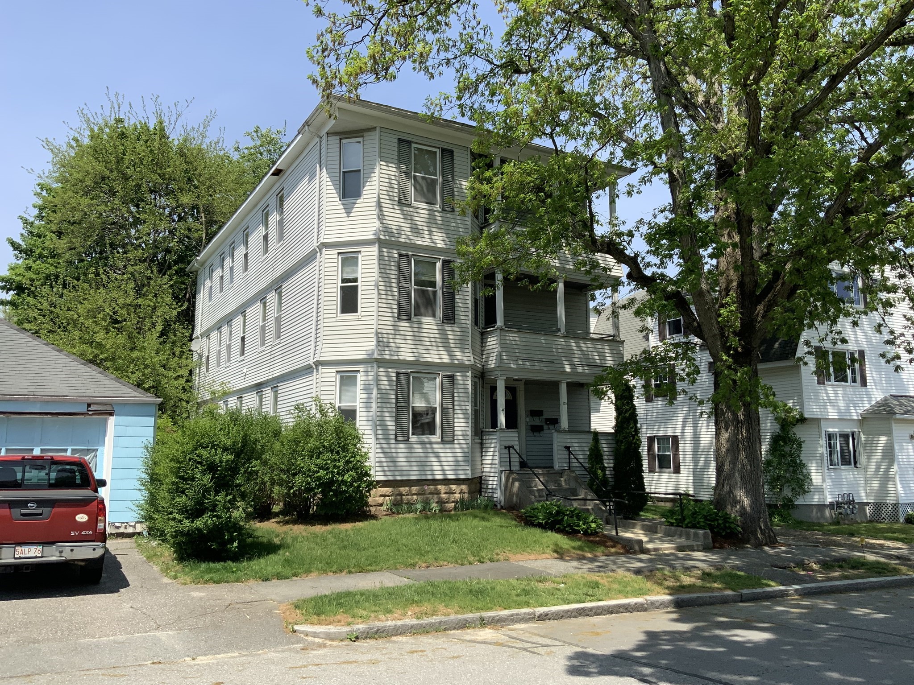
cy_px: 342
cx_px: 457
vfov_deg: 48.2
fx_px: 766
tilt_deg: +6.6
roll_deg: +1.5
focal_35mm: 29
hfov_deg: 61.7
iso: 16
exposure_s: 1/1534
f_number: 1.8
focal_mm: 3
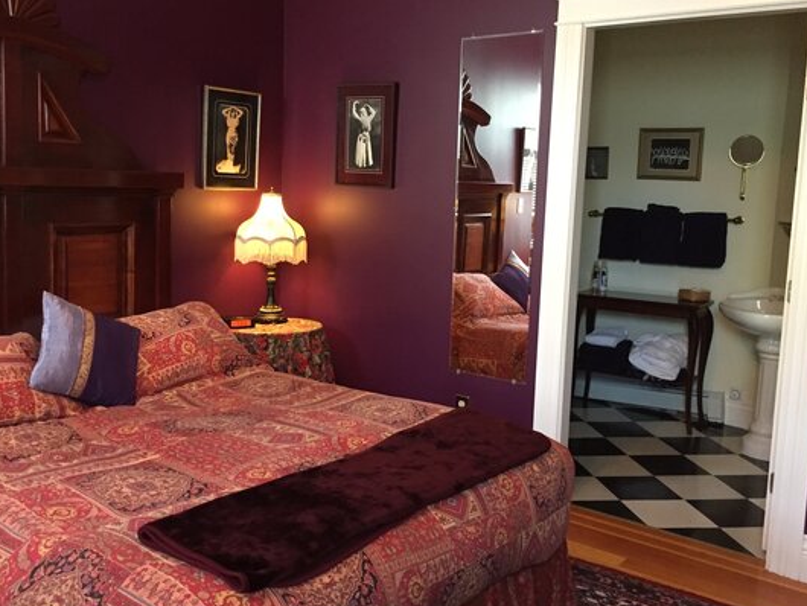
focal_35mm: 35
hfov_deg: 52.6
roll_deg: -0.9
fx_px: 816
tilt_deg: -5.5
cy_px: 280
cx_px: 385
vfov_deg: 40.7
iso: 250
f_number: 2.2
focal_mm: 4.15
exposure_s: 1/20
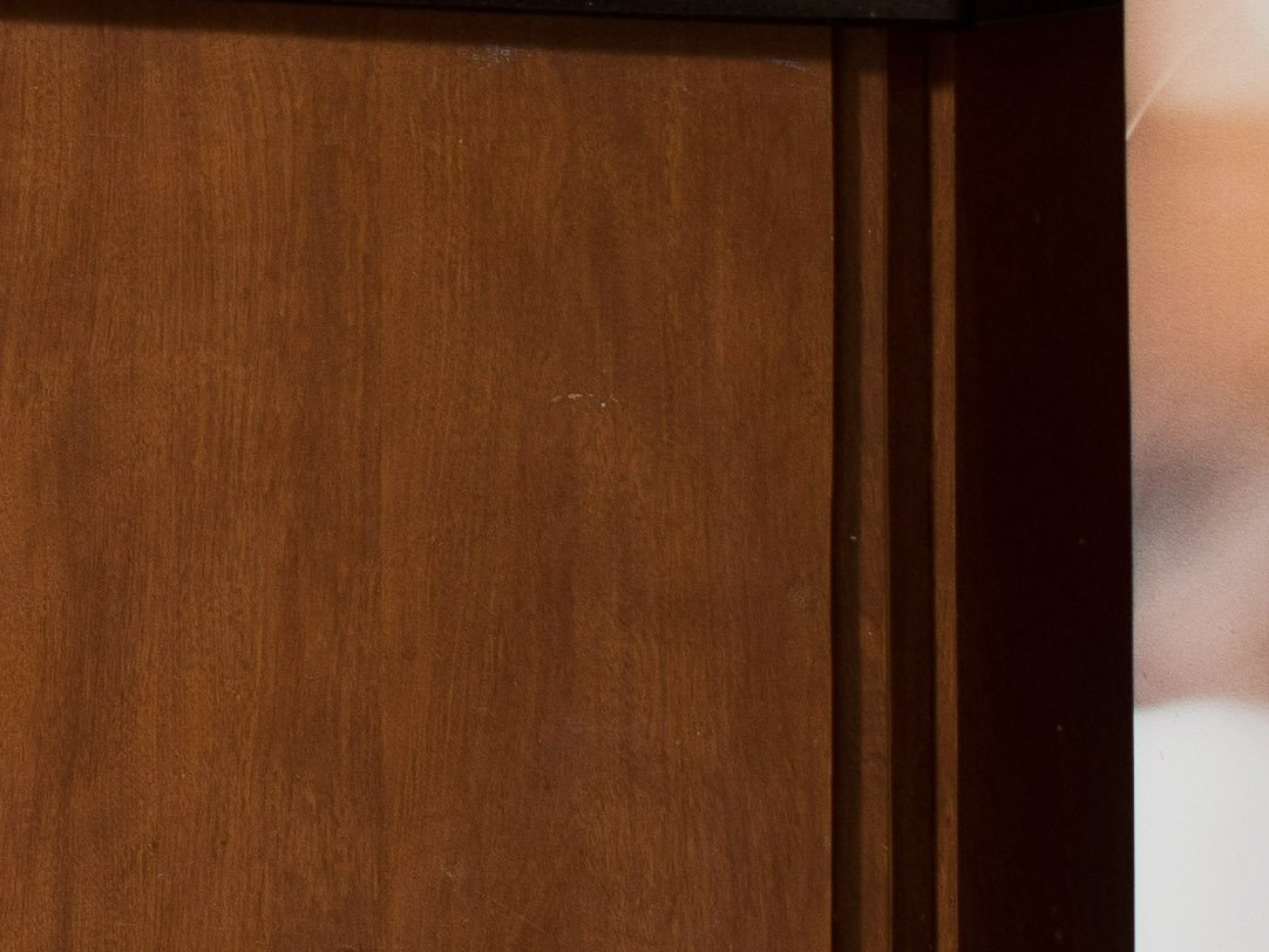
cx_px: -835
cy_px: -477
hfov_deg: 6.0
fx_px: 11990
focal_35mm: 327
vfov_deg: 4.5
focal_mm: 50
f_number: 3.5
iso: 200
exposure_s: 1/50
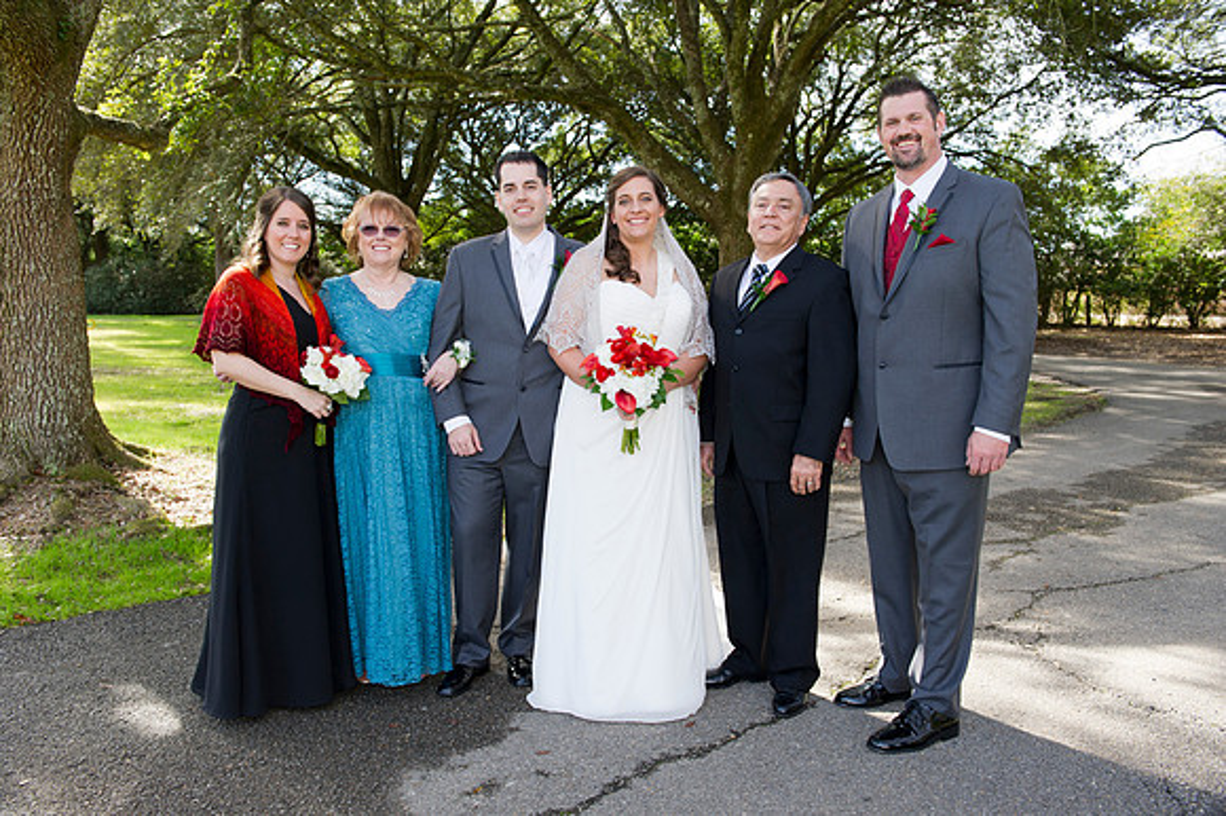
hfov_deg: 58.7
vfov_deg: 41.1
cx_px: 613
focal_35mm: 32
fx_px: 1089
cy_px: 408
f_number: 5.6
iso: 320
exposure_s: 1/125
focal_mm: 32
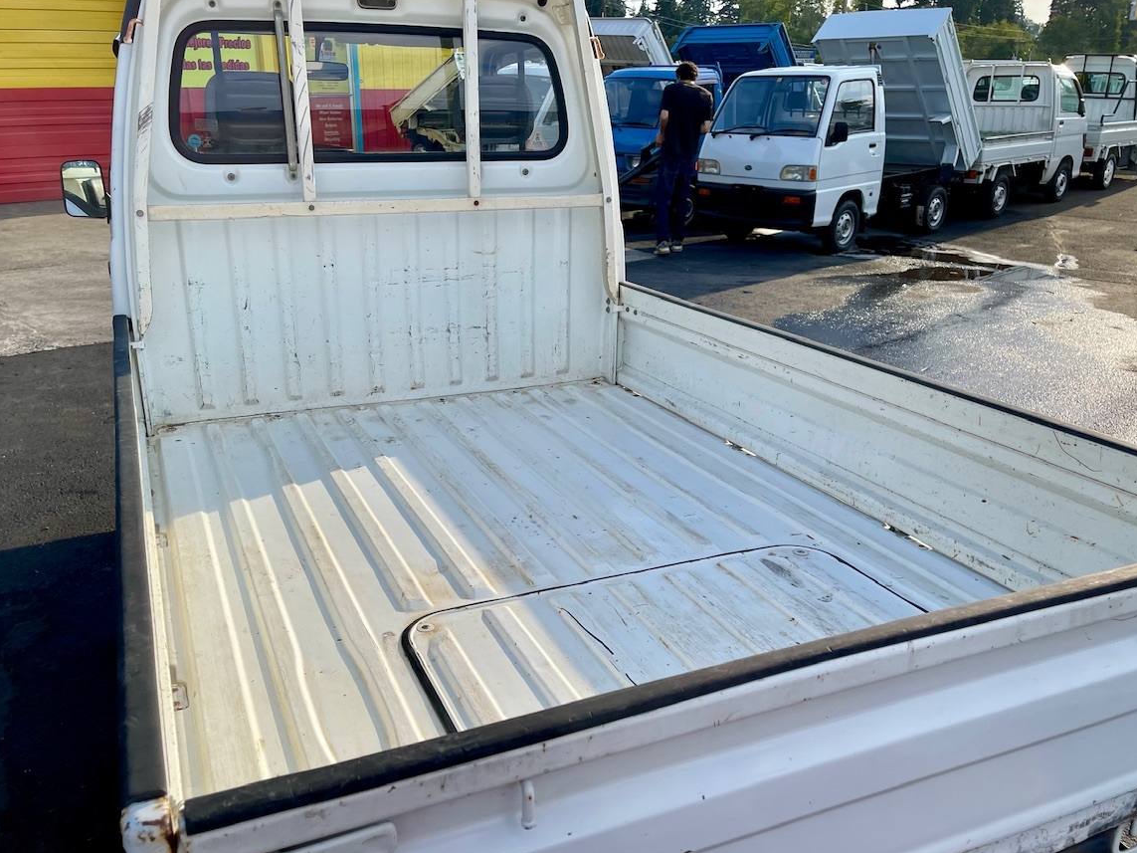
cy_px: 457
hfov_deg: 63.4
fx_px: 920
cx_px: 537
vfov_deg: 49.7
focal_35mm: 28
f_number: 1.6
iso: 32
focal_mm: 5.1
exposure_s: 1/2083
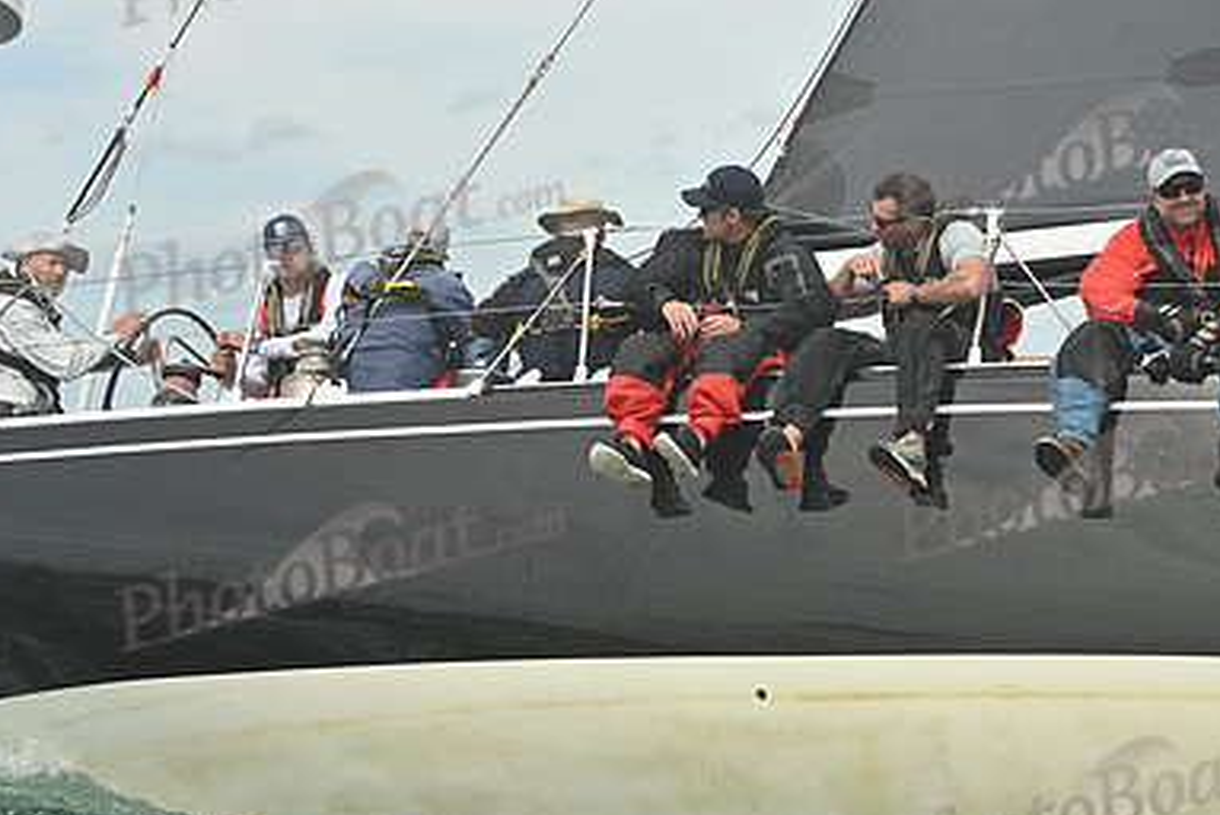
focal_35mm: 106
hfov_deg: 19.2
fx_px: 3595
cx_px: 733
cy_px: 358
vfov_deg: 12.9
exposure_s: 1/1250
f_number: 8
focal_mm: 70
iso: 320
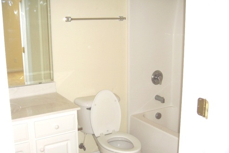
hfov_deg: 48.5
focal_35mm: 40
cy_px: 86
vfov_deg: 33.3
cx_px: 114
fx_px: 254
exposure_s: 1/60.2
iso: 64
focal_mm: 6.4
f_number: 3.5
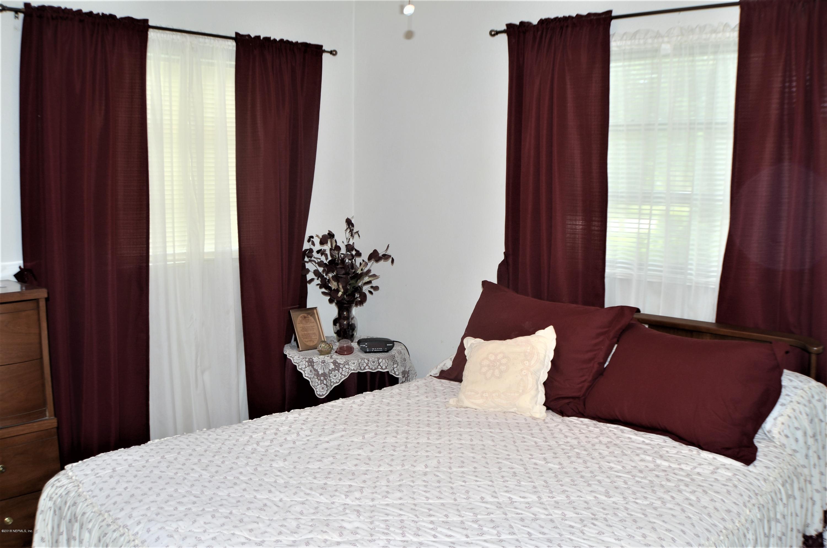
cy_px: 274
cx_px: 414
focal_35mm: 42
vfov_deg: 31.8
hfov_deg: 46.5
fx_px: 963
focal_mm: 28
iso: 100
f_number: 4
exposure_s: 1/60
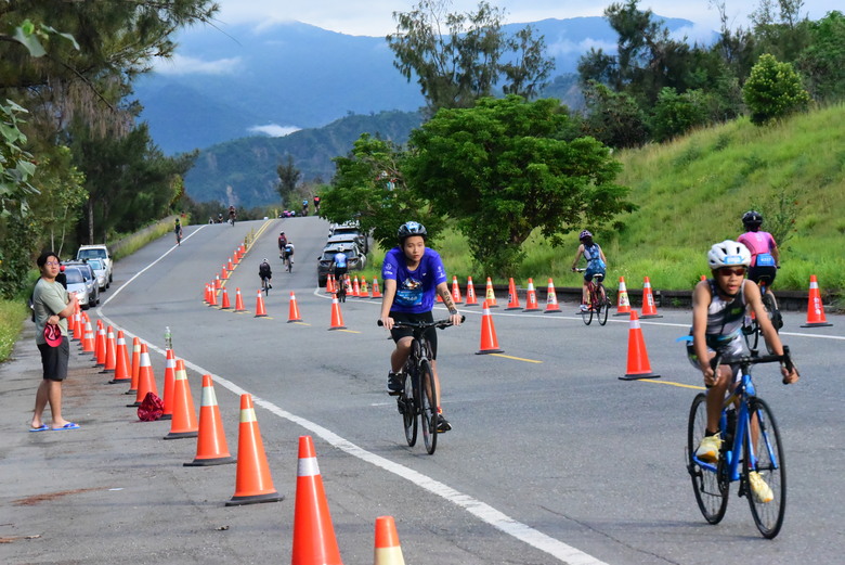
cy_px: 282
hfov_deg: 15.2
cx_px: 422
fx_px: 3170
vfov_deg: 10.2
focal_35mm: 135
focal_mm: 135
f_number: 13
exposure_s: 1/2500
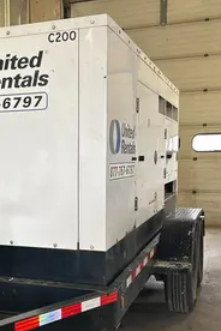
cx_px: 20
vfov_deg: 36.7
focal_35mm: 54
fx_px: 497
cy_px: 198
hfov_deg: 24.3
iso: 125
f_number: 1.5
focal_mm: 5.7
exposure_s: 1/60
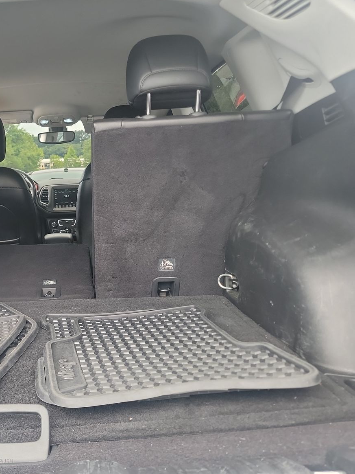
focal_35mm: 33
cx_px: 49
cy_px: 236
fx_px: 451
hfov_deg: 40.3
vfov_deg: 55.4
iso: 76
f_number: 1.8
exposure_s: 1/59
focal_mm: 6.7
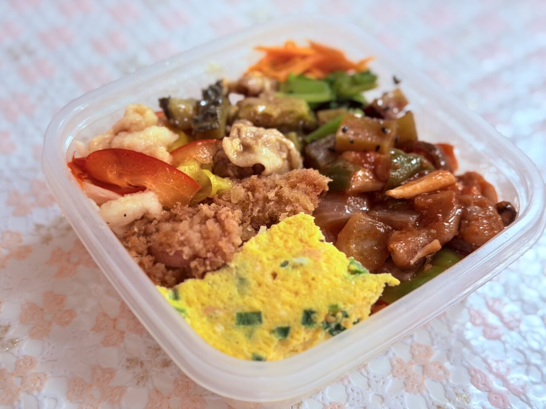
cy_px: 204
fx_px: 757
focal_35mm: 48
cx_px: 273
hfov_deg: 39.7
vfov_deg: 30.3
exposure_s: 1/60
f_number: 1.78
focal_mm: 6.76
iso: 200
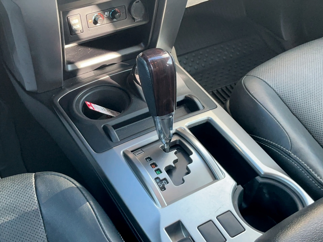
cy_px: 121
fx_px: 327
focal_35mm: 35
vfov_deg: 40.7
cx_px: 162
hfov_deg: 52.6
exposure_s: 1/60
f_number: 1.8
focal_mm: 3
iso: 80
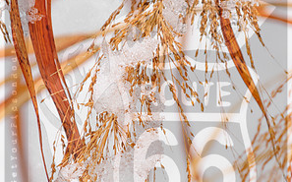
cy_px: 112
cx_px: 146
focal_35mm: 695
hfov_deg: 3.0
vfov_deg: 1.9
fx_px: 5526
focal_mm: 300
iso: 400
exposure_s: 1/640
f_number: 6.3
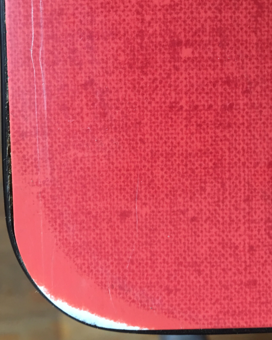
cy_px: 175
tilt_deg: -86.5
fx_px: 362
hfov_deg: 41.1
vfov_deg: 50.3
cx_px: 147
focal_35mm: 36
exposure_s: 1/17
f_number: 2.2
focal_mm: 4.15
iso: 64
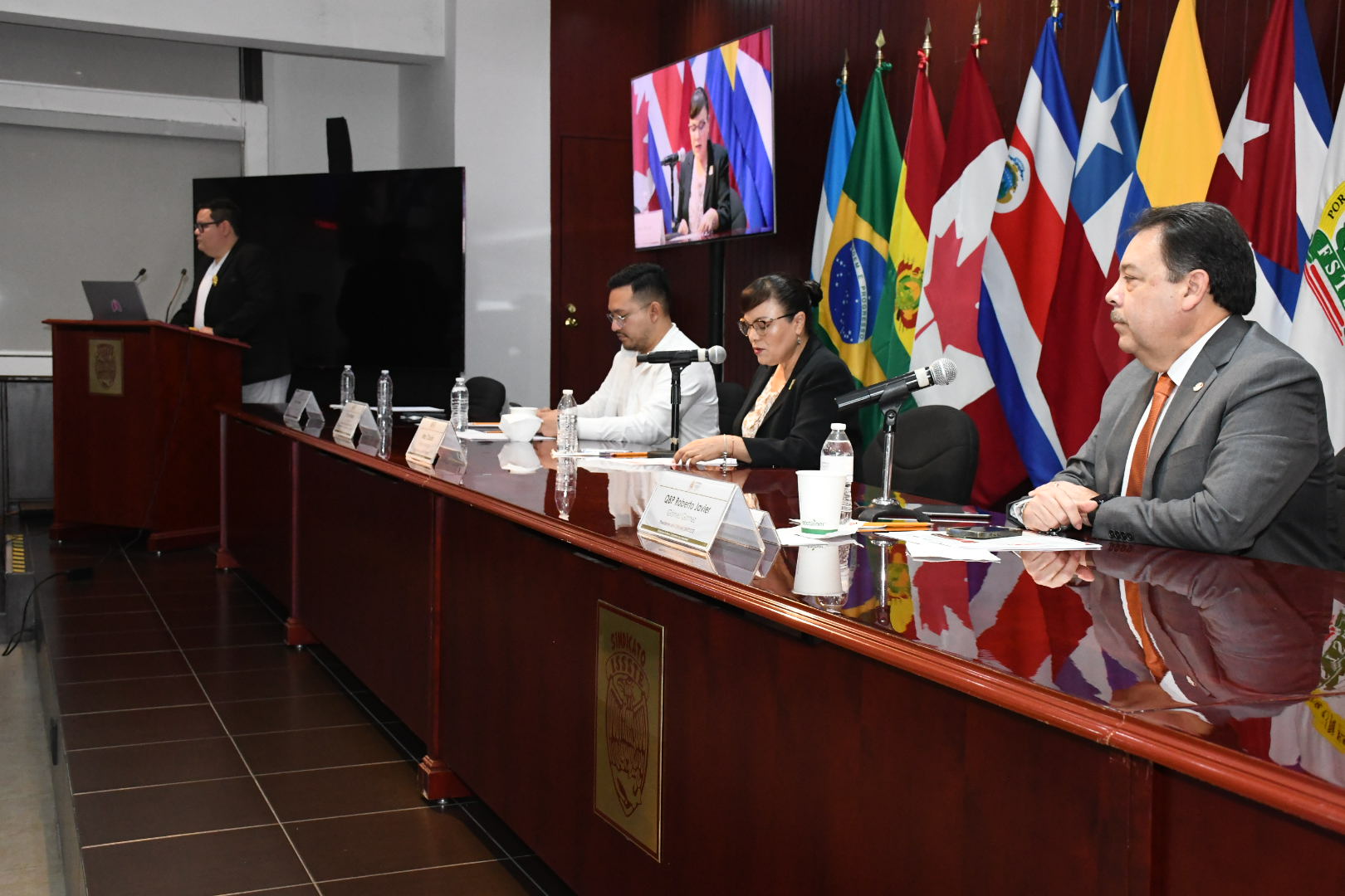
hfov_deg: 48.5
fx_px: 1494
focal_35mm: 40
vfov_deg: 33.4
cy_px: 448
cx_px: 672
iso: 4000
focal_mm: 27
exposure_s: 1/125
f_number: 7.1
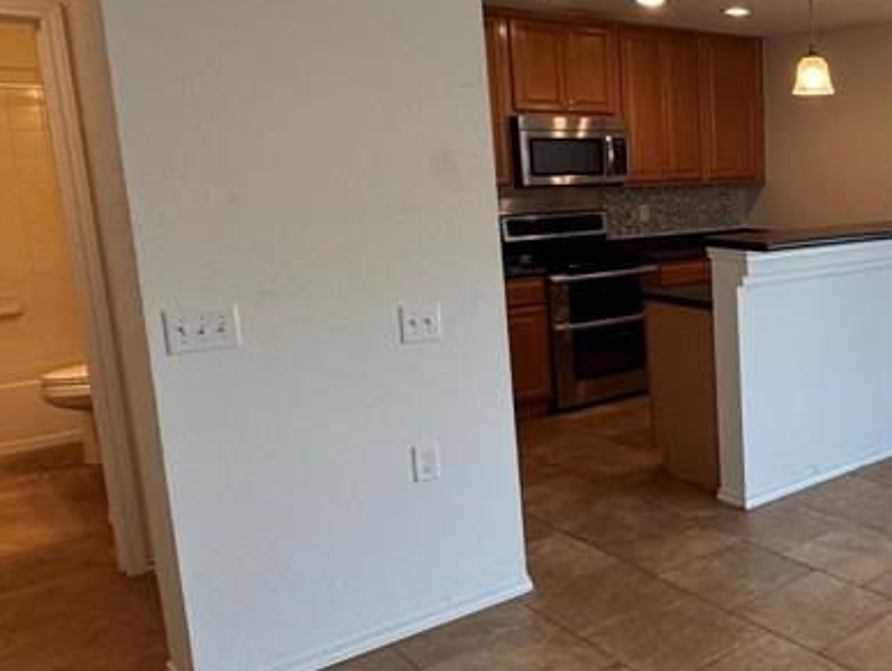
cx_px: 883
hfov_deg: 43.3
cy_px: 316
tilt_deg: -8.7
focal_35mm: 37
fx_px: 954
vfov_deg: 38.7
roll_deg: +0.5
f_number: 2.2
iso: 160
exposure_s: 1/120
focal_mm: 2.22
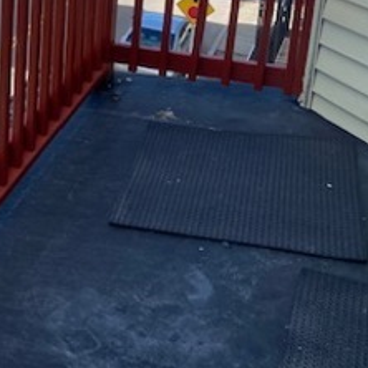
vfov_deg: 23.8
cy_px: -7
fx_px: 830
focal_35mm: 69
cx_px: -10
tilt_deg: -16.5
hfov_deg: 23.8
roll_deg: -0.8
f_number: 1.8
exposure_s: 1/1543
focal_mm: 4.25
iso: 32
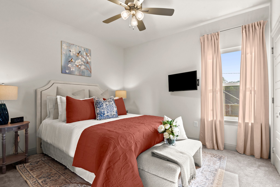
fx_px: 124
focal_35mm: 16
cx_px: 140
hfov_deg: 96.7
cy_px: 94
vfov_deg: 73.8
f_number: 10
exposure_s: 1/2.5
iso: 320
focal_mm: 16
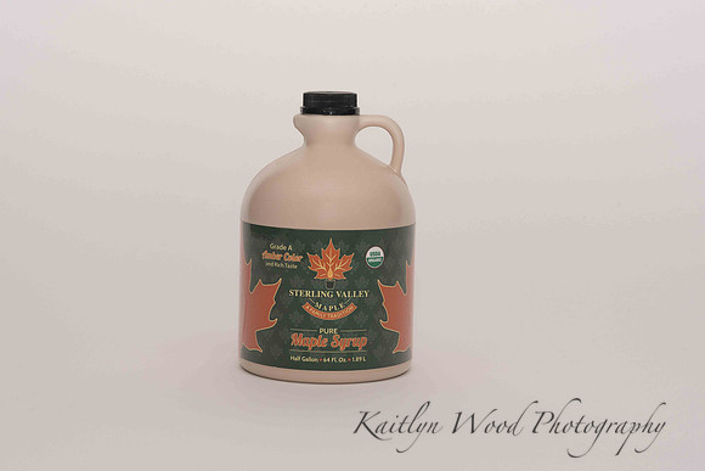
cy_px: 236
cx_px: 352
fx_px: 1665
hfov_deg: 23.9
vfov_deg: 16.1
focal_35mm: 85
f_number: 13
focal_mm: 85
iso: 400
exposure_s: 1/100
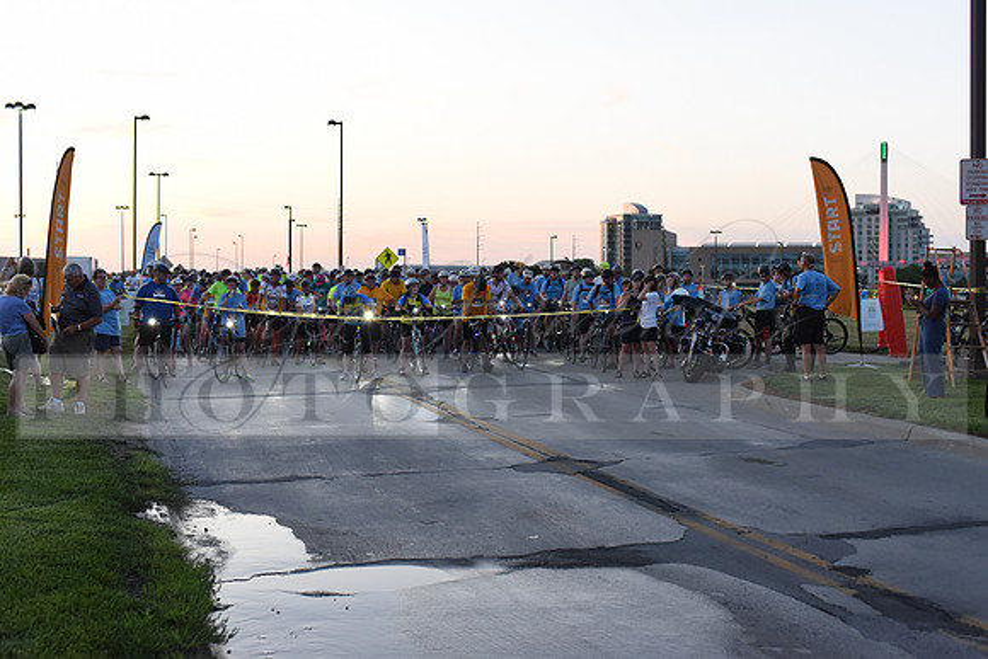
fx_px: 1372
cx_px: 494
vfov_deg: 27.0
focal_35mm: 50
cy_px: 330
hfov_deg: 39.6
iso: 2500
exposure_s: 1/400
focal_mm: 50
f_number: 3.5
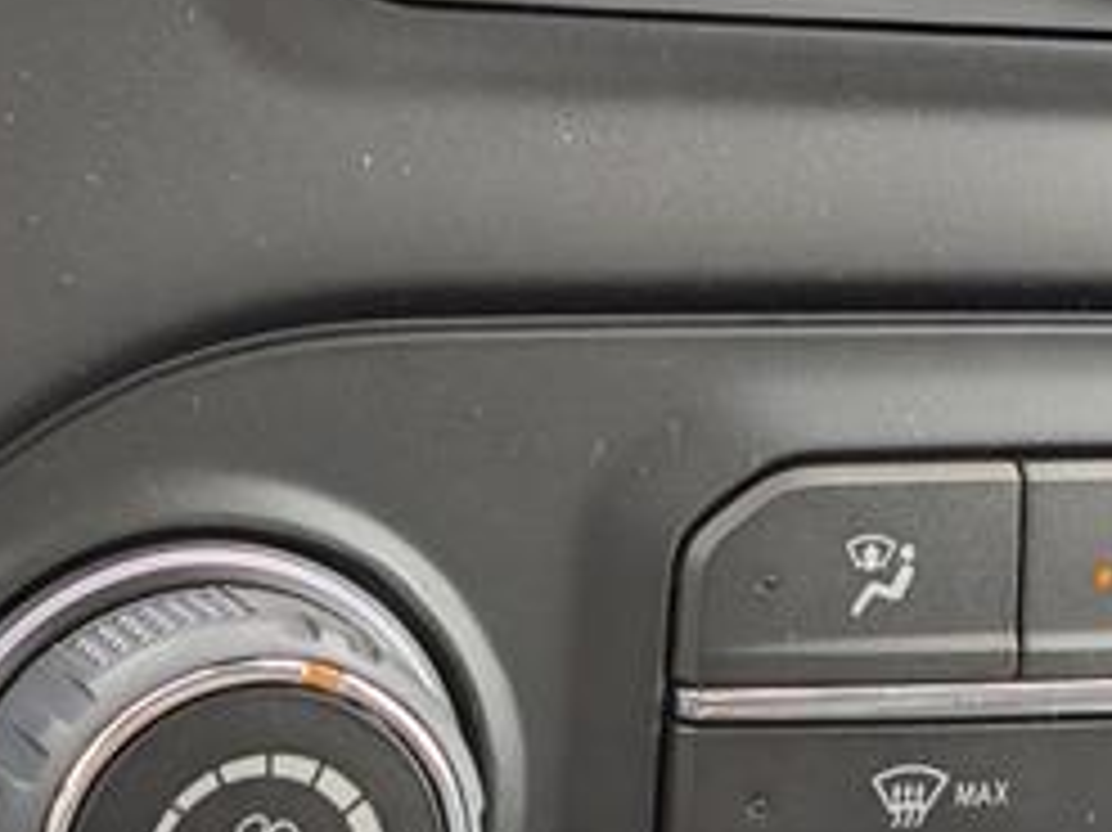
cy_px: 863
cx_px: 950
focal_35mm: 127
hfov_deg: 15.4
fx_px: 4078
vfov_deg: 11.5
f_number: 1.68
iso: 78
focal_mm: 6.9
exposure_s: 1/159
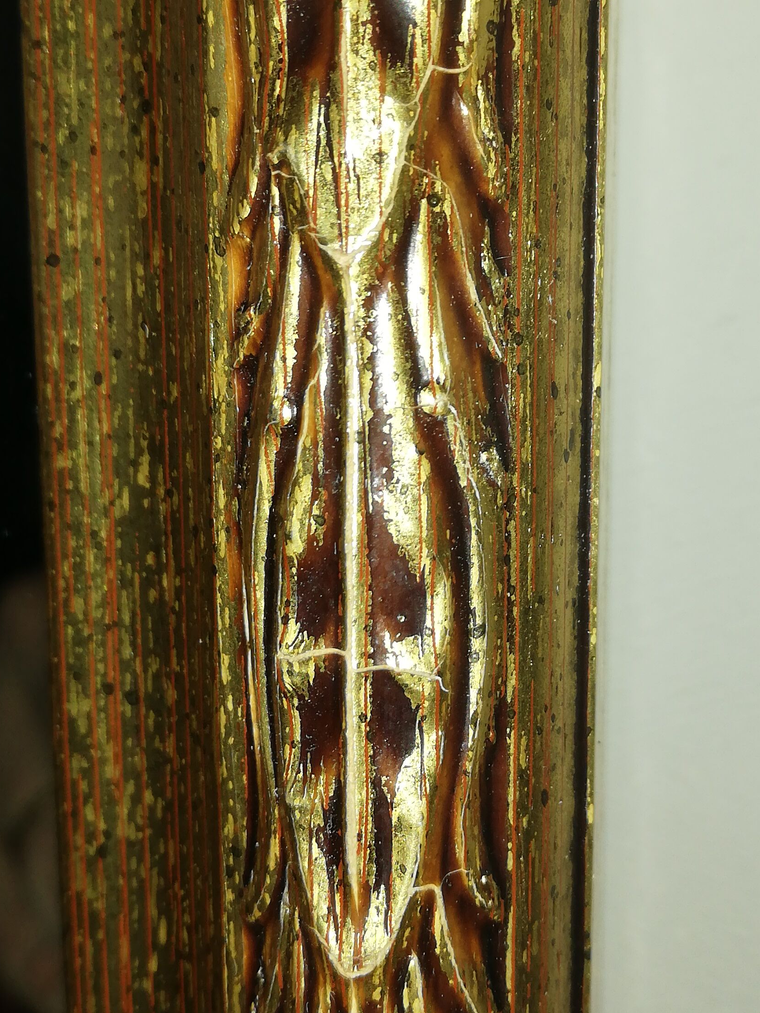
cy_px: 416
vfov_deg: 35.4
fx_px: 1581
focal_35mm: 54
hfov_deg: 26.9
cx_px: 497
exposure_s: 1/100
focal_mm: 3.81
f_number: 2.2
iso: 64
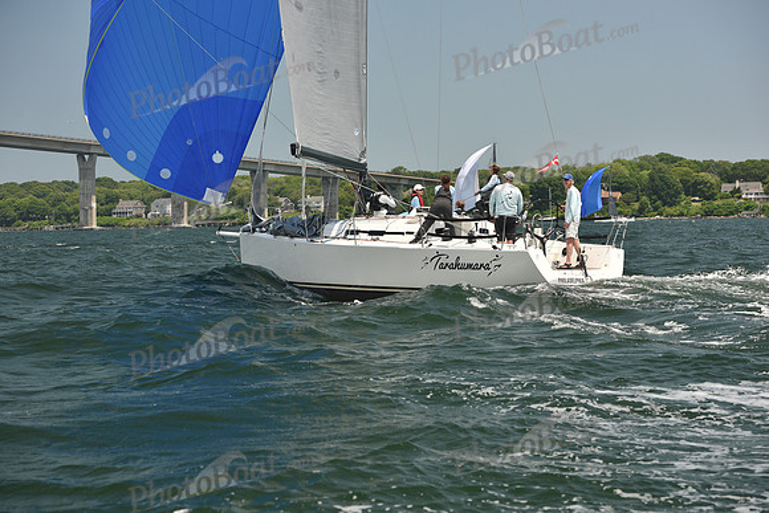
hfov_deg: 28.8
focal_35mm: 70
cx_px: 384
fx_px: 1496
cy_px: 256
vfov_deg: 19.5
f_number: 5.6
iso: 250
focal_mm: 70
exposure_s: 1/640
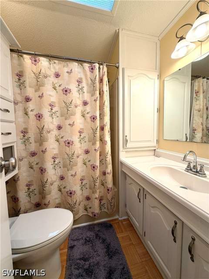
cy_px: 140
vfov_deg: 102.1
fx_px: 113
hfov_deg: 85.7
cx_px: 104
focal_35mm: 14
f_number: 2.2
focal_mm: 2.22
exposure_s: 1/120
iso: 100
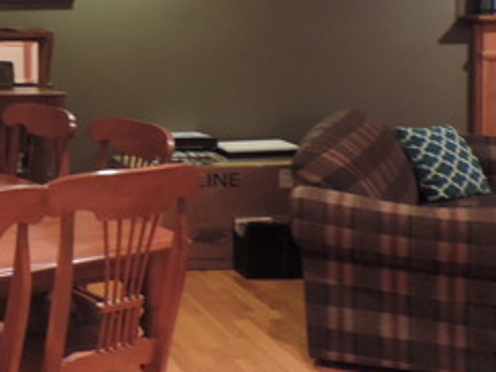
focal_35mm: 63
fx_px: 903
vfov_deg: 22.6
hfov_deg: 27.5
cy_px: 28
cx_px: -77
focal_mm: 4.3
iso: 450
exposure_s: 1/8
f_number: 3
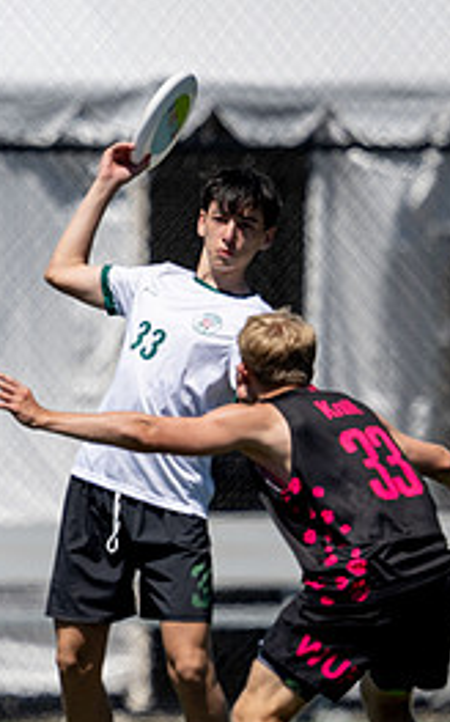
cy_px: 740
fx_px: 32351
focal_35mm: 1646
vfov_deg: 1.3
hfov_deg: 0.8
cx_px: 165
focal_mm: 400
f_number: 2.8
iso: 64
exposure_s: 1/3200
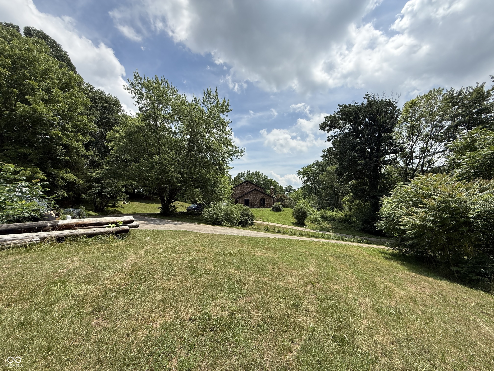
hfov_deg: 102.1
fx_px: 200
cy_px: 186
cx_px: 247
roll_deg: +1.9
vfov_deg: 85.7
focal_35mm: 14
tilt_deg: +6.5
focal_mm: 2.22
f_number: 2.2
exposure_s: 1/2024
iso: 50
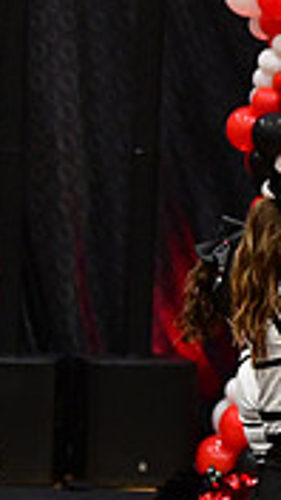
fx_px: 6875
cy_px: 58
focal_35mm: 519
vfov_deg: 4.2
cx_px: 764
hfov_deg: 2.3
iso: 4000
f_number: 4
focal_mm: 100
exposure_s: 1/400
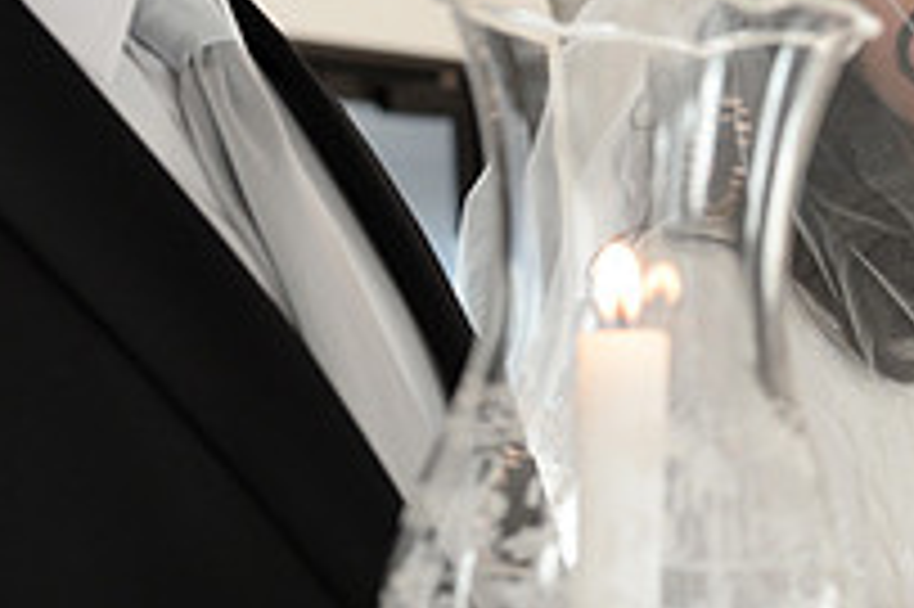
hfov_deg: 19.1
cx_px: 1148
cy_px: 257
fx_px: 2537
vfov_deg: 13.7
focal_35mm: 100
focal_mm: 35
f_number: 5
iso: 1000
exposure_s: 1/200
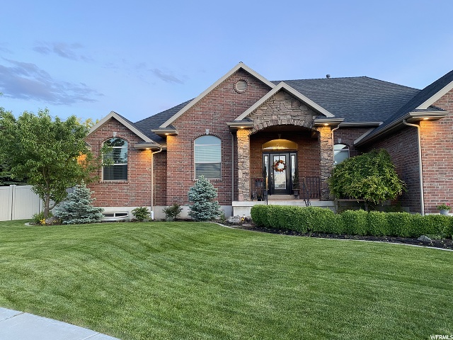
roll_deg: +0.1
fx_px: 340
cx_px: 226
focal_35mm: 26
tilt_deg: +4.2
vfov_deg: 53.1
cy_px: 170
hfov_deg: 67.3
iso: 125
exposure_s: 1/88
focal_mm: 4.25
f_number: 1.8
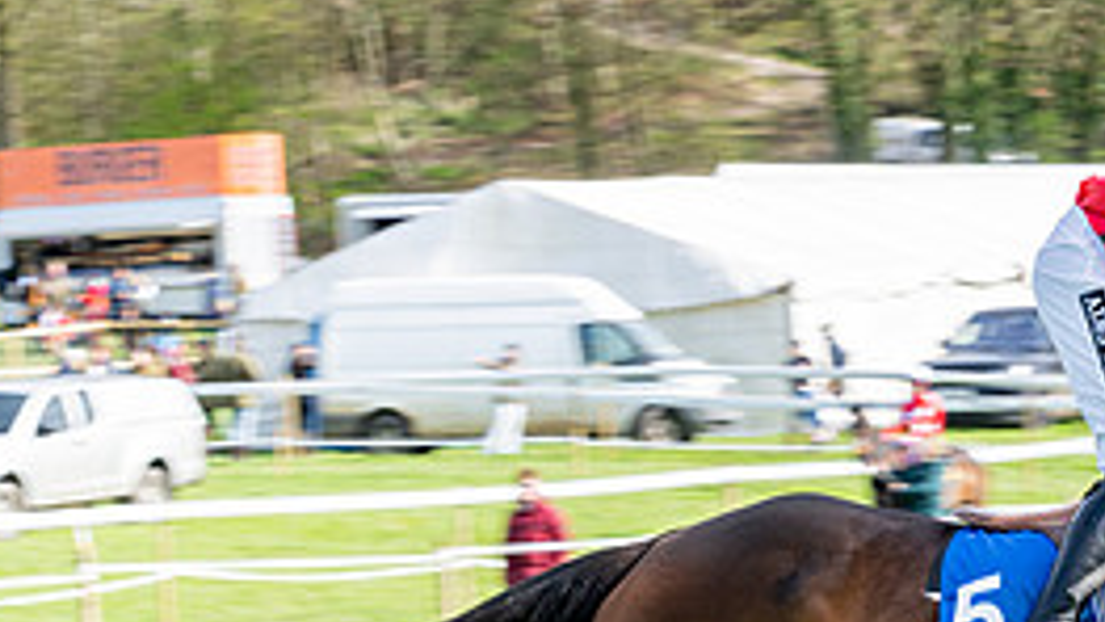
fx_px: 7648
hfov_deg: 8.2
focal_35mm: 261
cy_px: 647
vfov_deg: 4.6
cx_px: 949
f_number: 11
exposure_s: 1/160
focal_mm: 97
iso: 200
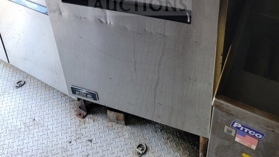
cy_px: -21
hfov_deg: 56.6
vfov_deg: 29.9
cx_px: 140
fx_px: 259
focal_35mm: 35
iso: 160
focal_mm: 6.7
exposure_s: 1/120
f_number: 1.8
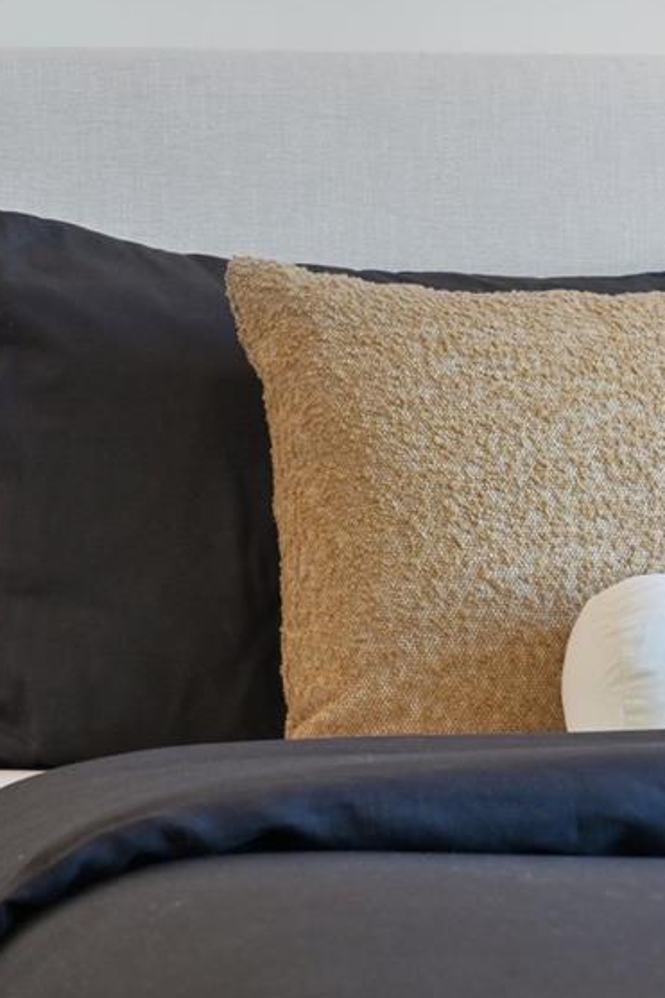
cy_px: 428
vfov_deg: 18.1
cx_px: -207
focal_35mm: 113
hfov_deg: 11.8
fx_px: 3133
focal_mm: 42
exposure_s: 1/20
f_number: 9
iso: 400
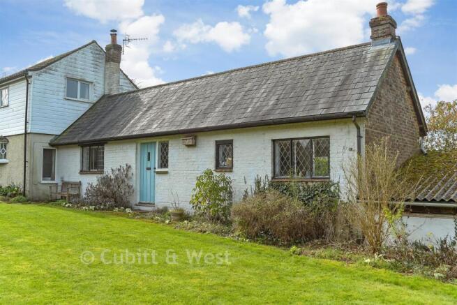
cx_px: 228
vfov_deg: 40.0
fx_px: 419
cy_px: 152
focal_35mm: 33
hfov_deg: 57.2
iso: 160
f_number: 8
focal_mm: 22
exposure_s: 1/125
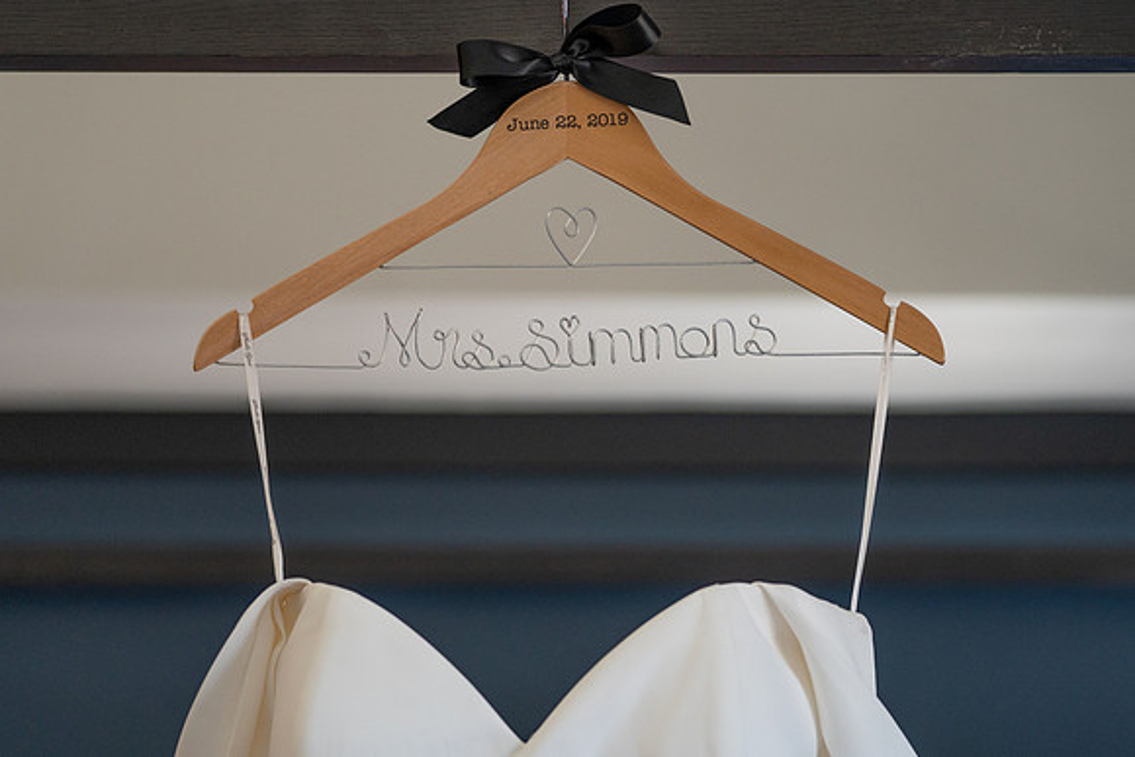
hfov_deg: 15.7
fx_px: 4103
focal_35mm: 130
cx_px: 605
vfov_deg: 10.5
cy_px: 248
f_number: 2.8
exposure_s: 1/200
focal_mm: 96
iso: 1000
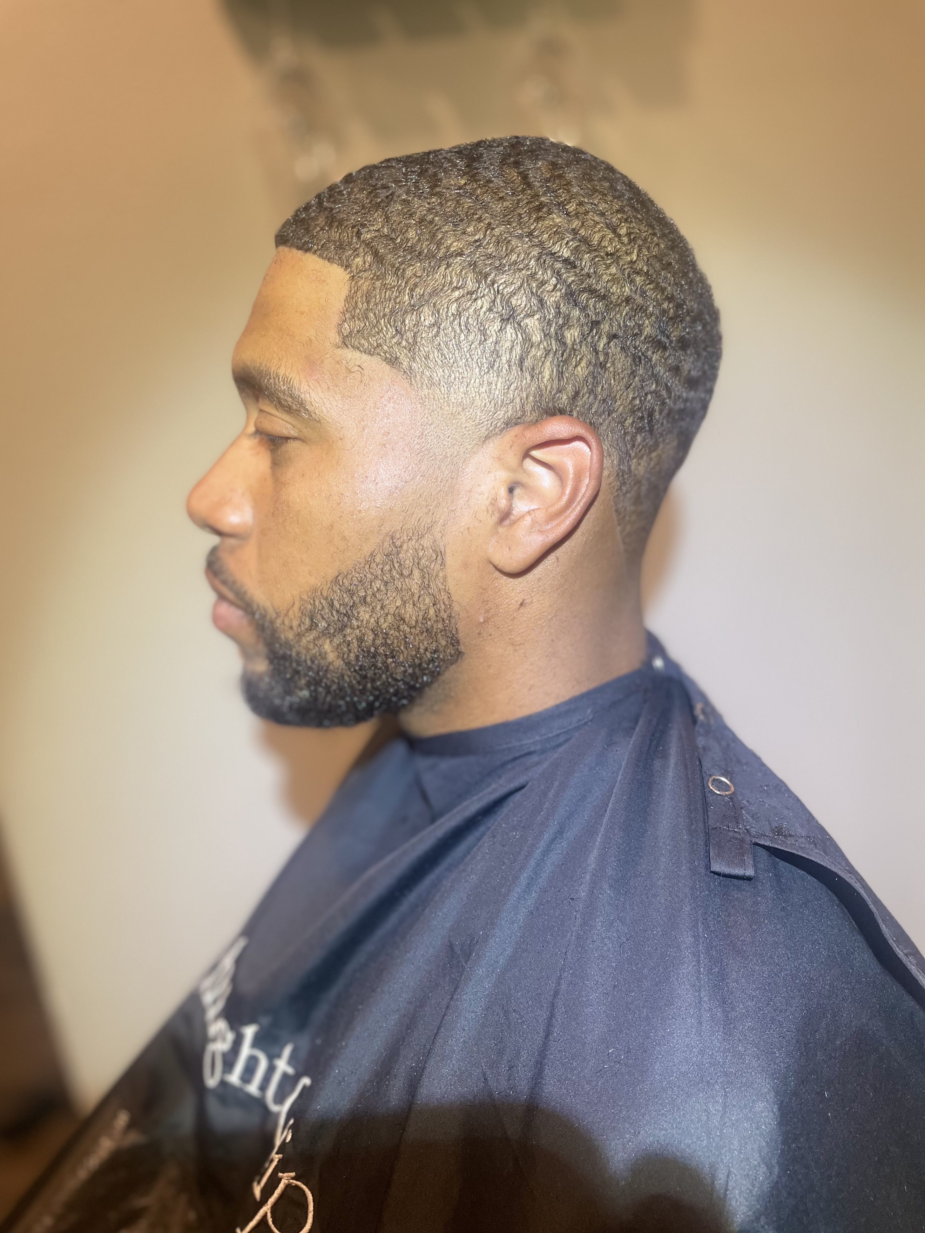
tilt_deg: -16.6
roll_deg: +7.6
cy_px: 637
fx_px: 962
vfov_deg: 65.3
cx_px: 476
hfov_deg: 51.3
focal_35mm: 27
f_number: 1.6
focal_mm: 4.2
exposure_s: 1/60
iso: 100
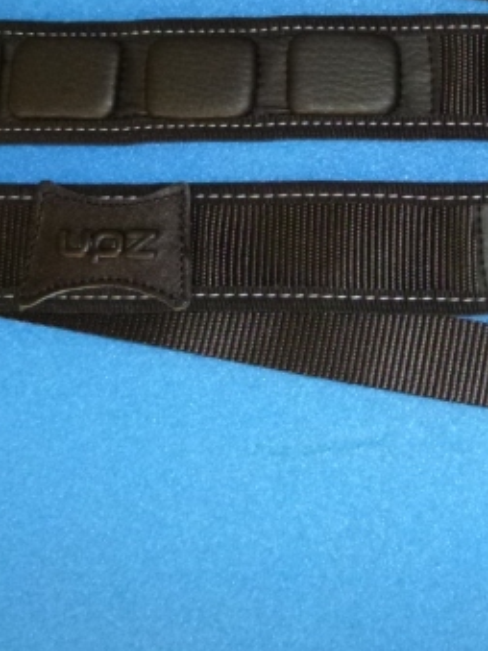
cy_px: 169
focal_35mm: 59
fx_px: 1110
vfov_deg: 32.2
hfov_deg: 23.9
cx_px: 463
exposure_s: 1/60
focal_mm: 4.5
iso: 400
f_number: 3.1
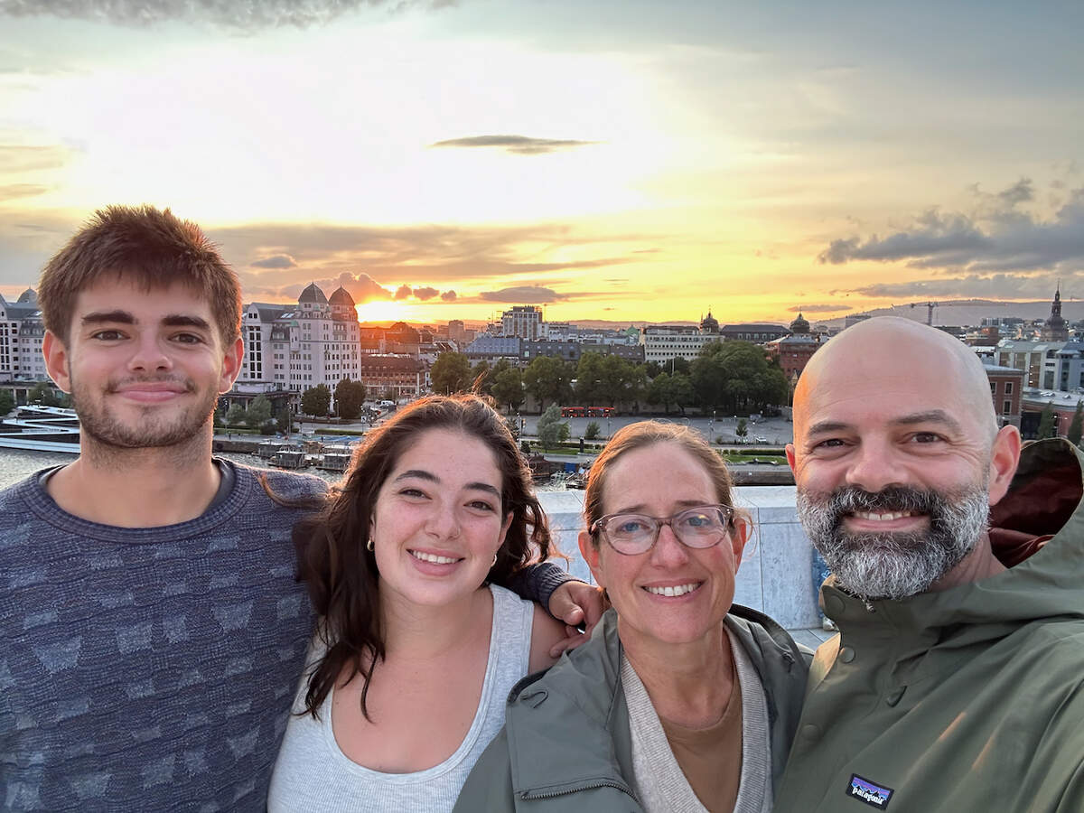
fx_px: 720
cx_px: 542
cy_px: 406
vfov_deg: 58.9
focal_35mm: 23
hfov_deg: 73.9
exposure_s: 1/108
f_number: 1.9
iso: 80
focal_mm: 2.69
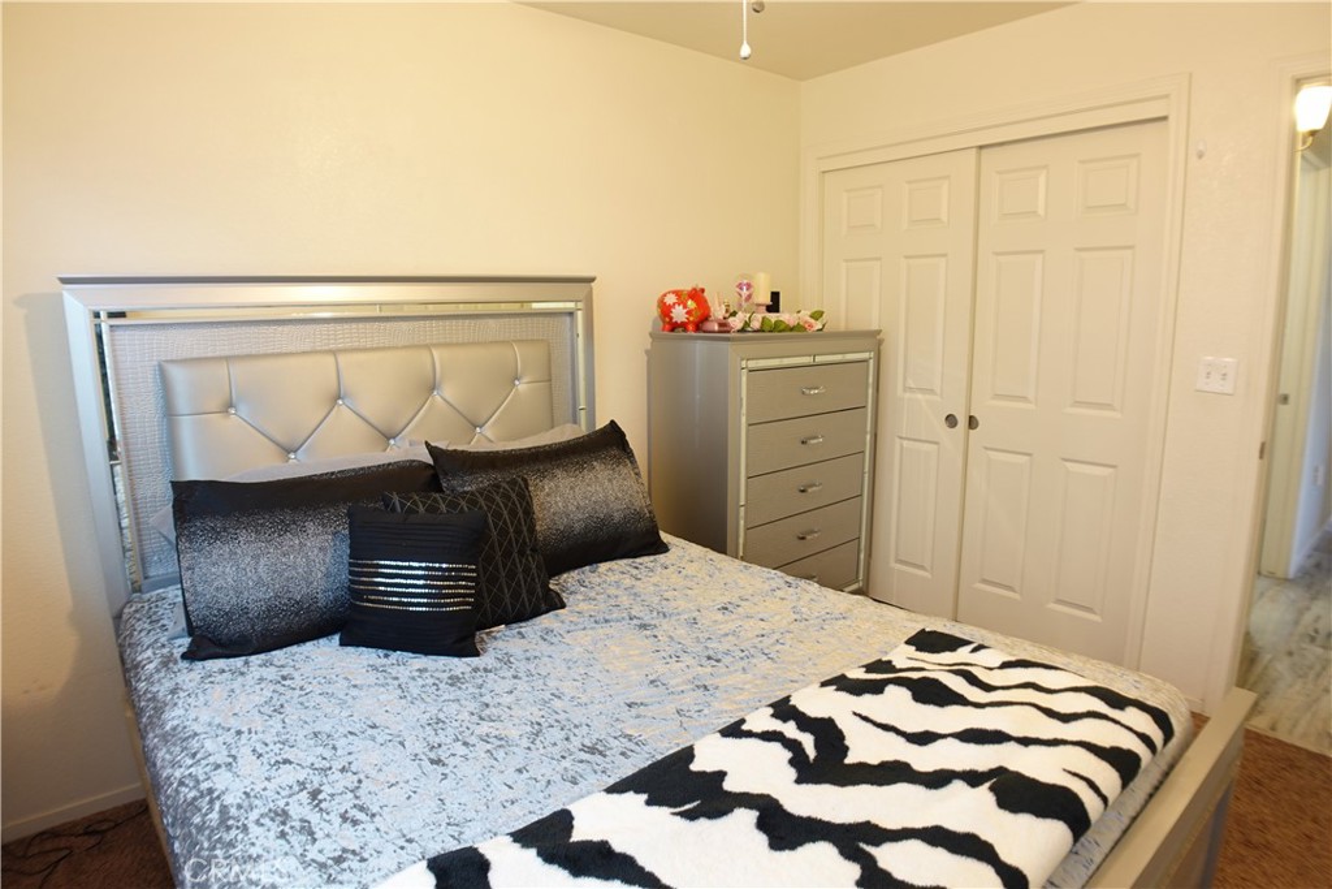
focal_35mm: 24
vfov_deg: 53.1
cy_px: 444
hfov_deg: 73.7
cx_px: 666
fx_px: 888
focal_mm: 9.4
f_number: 1.8
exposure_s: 1/30
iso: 125
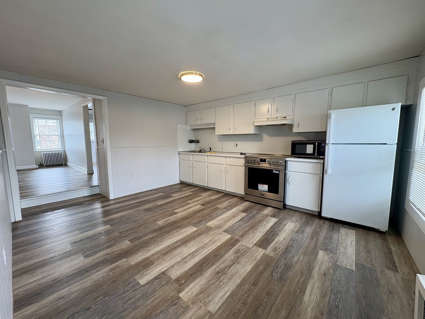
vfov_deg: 85.7
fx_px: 172
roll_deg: +0.4
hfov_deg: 102.1
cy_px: 160
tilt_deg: -5.2
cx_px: 212
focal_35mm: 14
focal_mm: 2.22
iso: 125
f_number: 2.2
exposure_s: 1/60
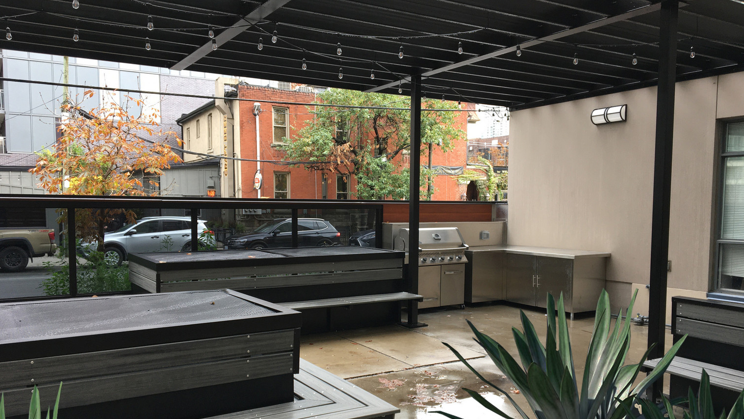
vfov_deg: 36.5
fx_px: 631
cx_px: 370
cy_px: 259
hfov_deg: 61.0
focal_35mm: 32
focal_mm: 4.15
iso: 32
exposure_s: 1/120
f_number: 2.2
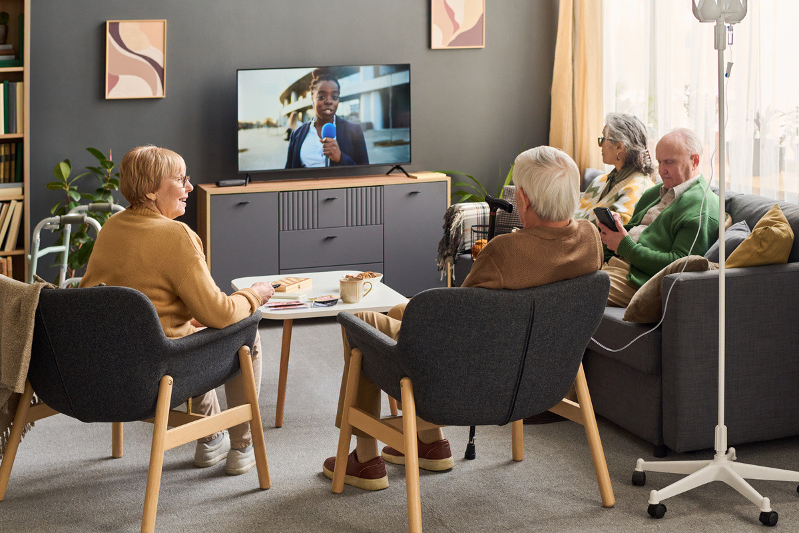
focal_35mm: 58
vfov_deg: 23.4
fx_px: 1287
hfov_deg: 34.5
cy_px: 266
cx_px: 400
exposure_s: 1/160
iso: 800
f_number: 3.5
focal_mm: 58
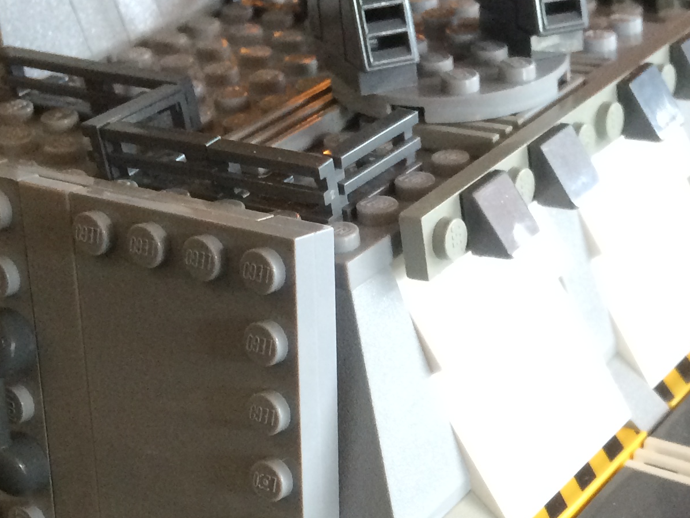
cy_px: 557
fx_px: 1575
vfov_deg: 18.1
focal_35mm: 79
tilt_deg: -36.0
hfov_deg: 24.3
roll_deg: +0.8
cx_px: 560
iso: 64
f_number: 2.2
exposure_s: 1/30
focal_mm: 4.15
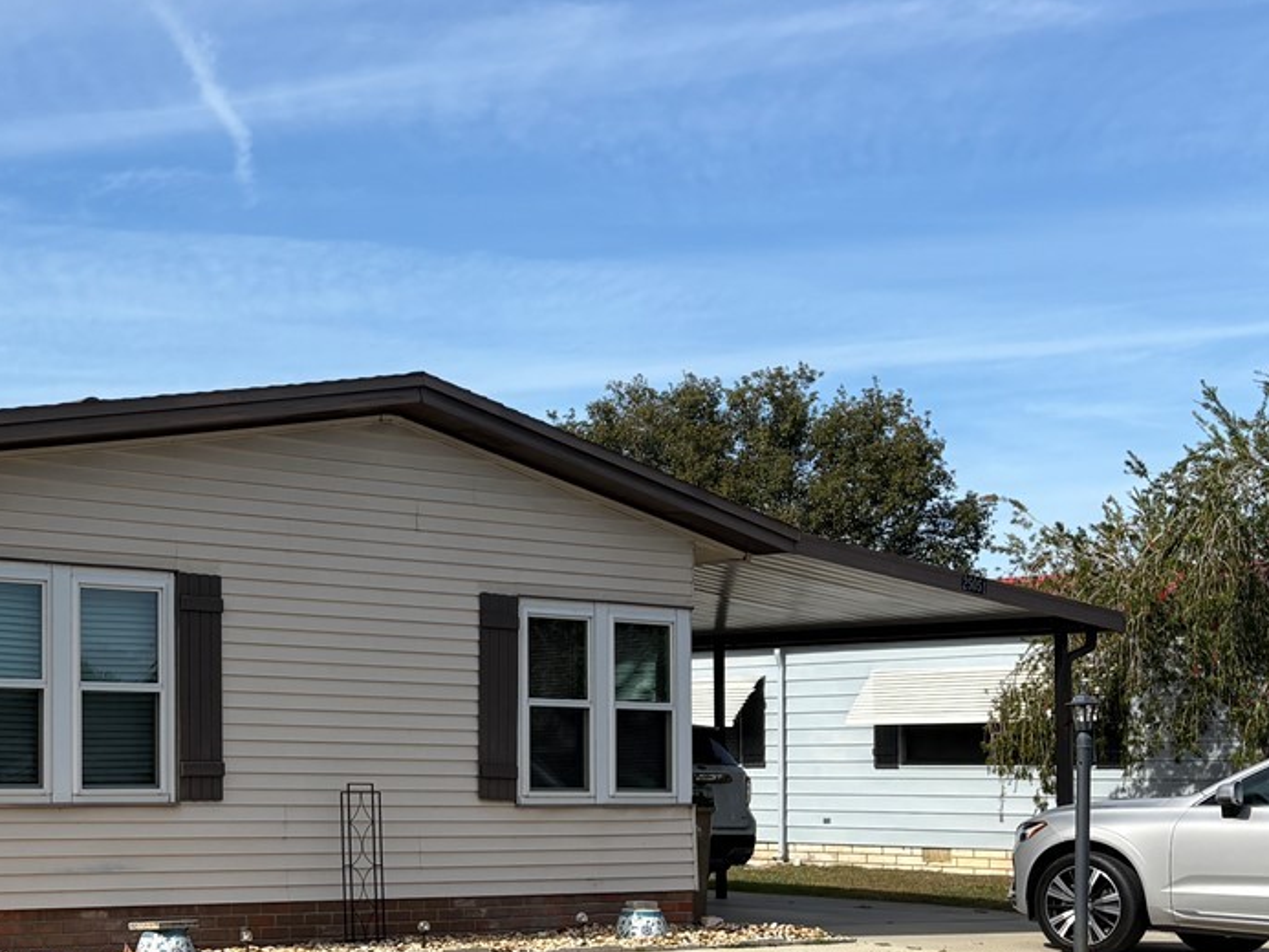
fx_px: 2200
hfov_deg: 30.5
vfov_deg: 24.2
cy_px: 696
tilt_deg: +2.5
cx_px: 77
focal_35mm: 60
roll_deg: -0.5
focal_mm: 5.96
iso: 50
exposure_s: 1/3831
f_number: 1.6
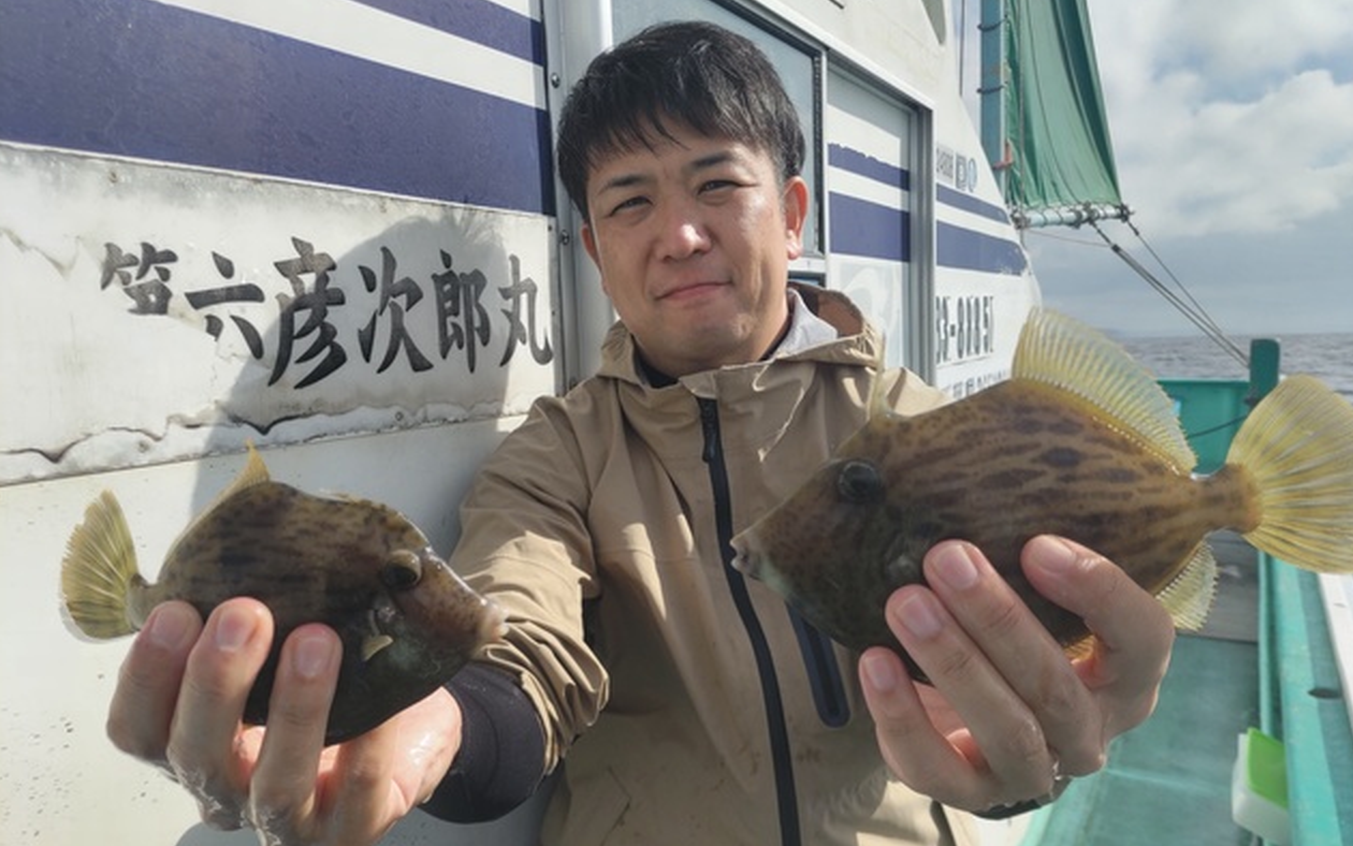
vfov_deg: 44.5
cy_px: 470
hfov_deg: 66.5
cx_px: 681
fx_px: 1033
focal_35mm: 28
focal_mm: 4.8
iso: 50
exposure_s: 1/725
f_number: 1.79
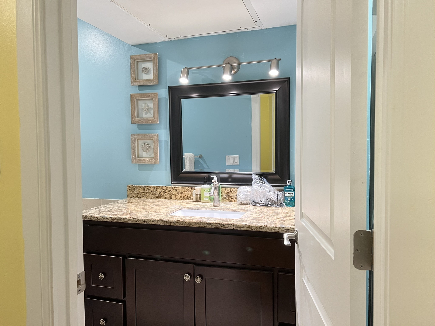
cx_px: 218
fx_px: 327
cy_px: 163
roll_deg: +1.0
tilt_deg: -2.8
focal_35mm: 26
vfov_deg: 53.1
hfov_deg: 67.3
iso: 200
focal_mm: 5.7
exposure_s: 1/60
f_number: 1.5
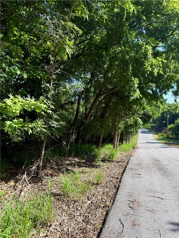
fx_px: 166
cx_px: 90
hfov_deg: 56.8
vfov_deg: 71.6
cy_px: 119
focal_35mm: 24
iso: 80
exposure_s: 1/1653
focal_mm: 6.76
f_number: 1.78
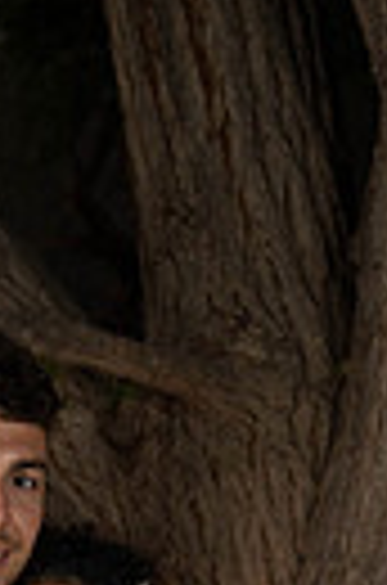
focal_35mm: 132
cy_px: 954
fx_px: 2140
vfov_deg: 14.2
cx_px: 72
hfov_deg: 10.3
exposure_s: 1/60
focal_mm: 38
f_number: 2.8
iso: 640
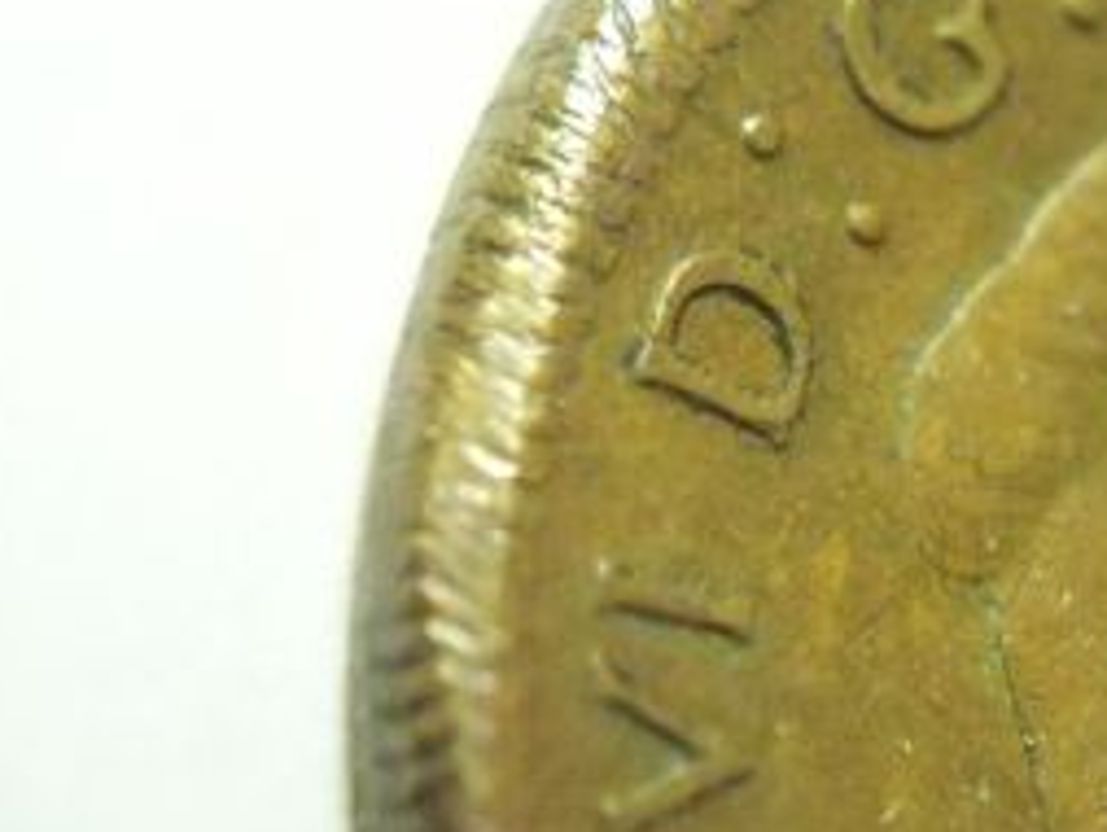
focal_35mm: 251
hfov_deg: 7.9
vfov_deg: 5.9
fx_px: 8031
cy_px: 604
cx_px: 932
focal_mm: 18.8
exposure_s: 1/60
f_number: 4.2
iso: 1600
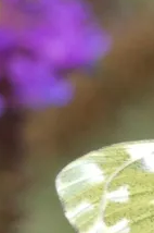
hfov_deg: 1.5
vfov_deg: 2.3
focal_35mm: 907
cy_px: 182
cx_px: 288
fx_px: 5838
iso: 160
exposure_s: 1/80
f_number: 5.5
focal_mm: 52.2
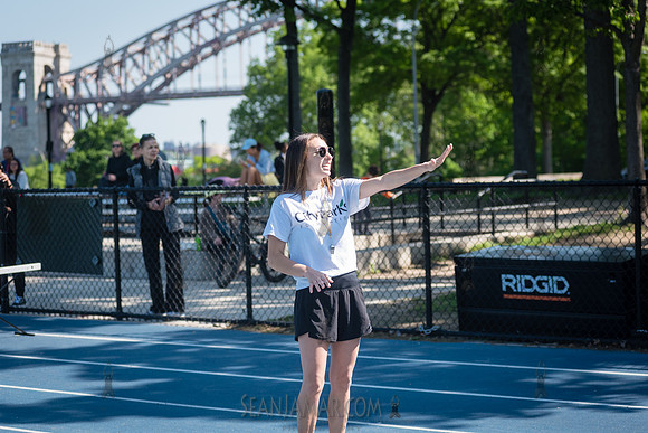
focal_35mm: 86
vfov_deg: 15.9
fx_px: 1548
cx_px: 324
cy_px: 216
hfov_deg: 23.6
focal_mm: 86
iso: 400
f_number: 4
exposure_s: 1/2000
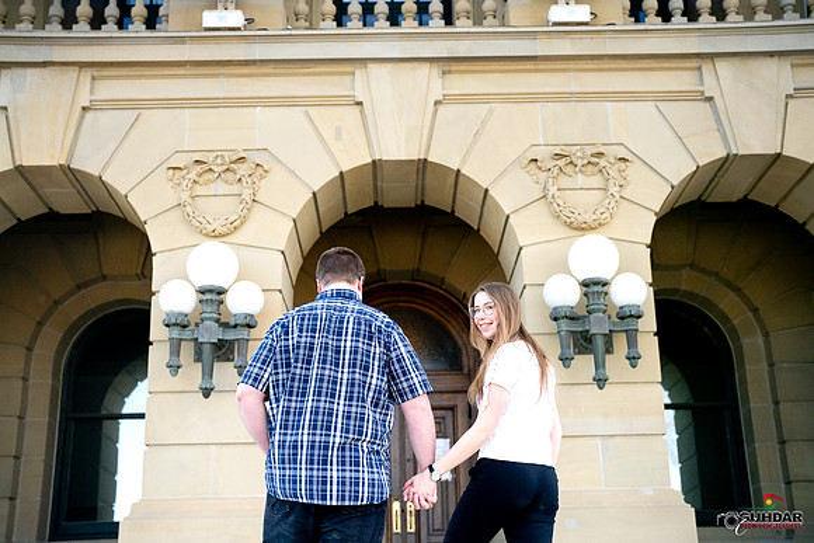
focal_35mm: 50
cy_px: 272
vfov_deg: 27.0
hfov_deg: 39.6
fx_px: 1131
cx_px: 407
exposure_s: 1/8000
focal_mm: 50
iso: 6400
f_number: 3.5
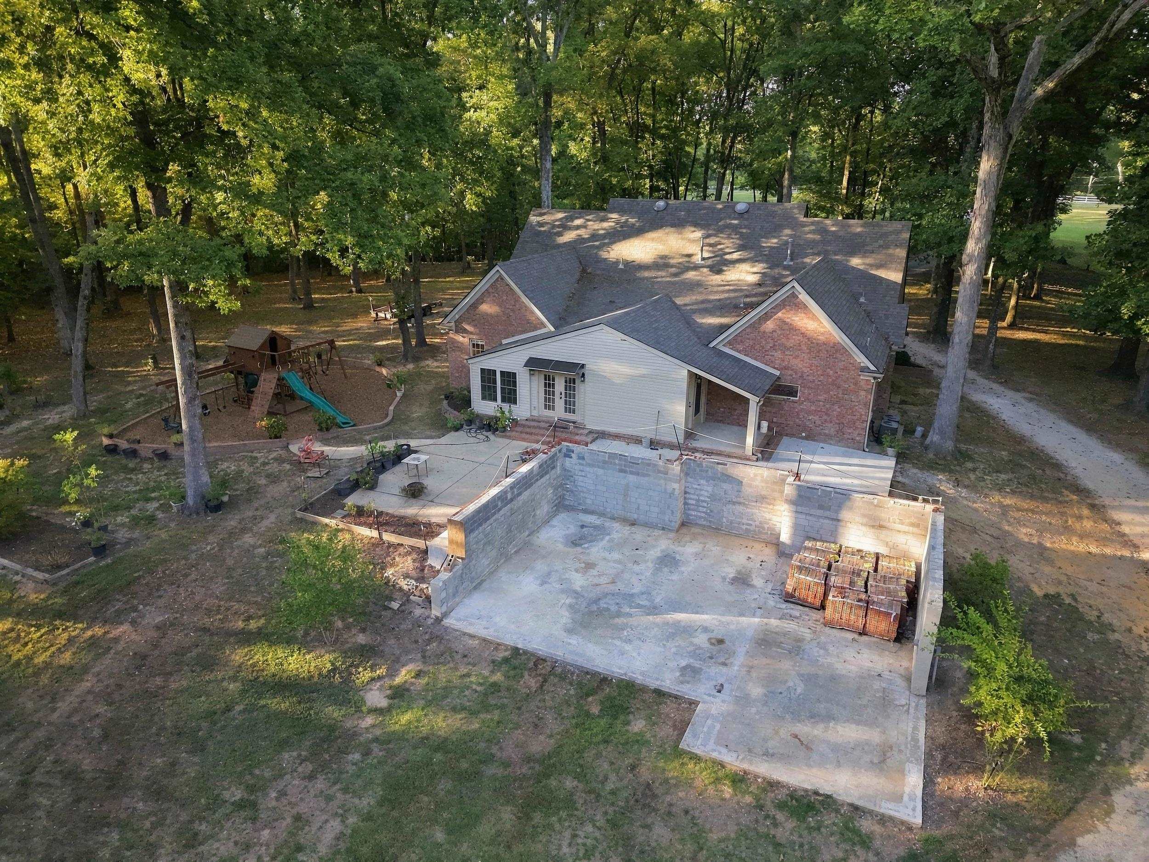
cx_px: 574
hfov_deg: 71.6
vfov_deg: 56.8
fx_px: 797
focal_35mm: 24
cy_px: 431
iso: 1520
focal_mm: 8.7
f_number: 1.8
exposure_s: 1/60
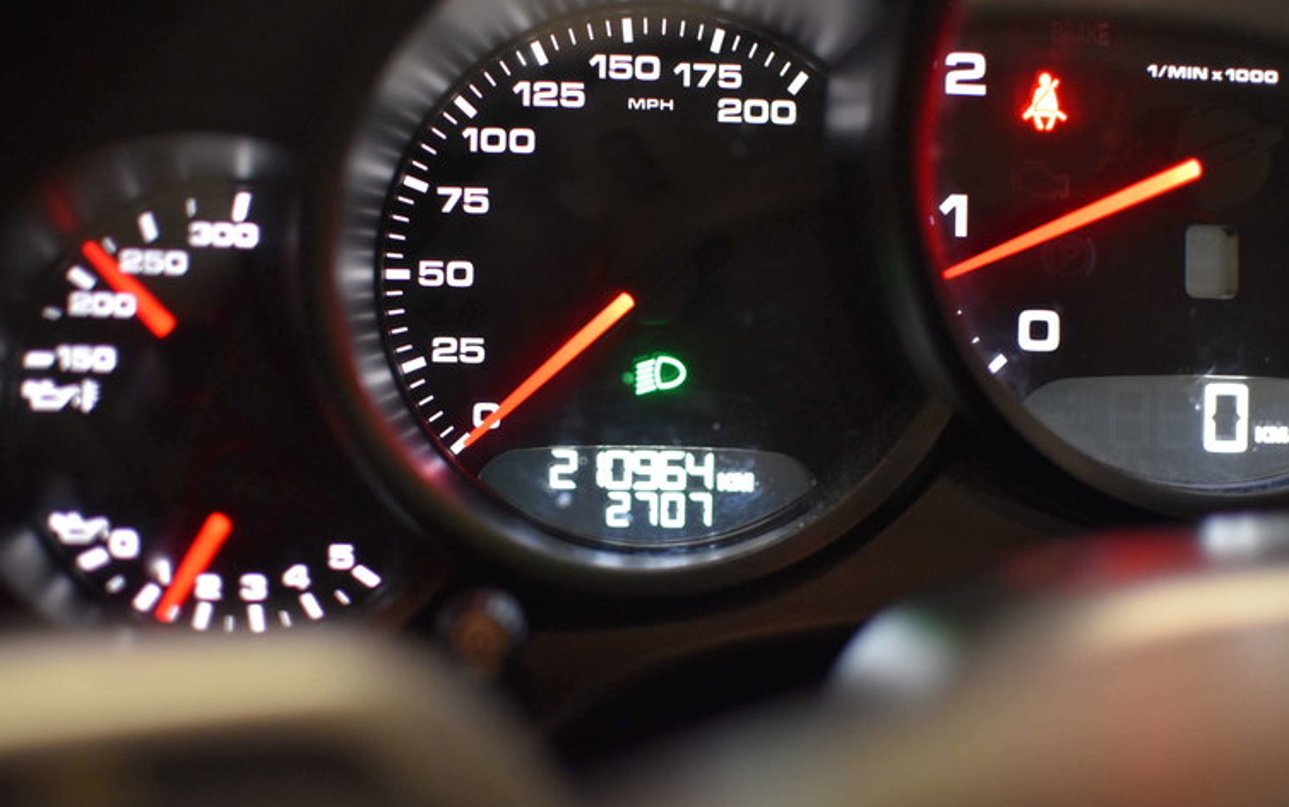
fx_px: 1916
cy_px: 386
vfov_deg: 23.8
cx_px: 639
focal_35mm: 55
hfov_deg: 37.2
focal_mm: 35
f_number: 1.8
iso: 2000
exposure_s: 1/60
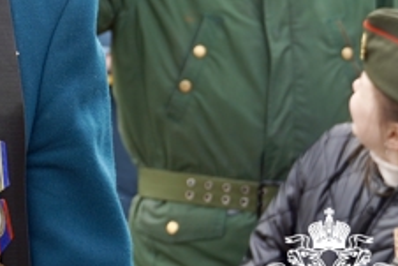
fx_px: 2423
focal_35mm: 219
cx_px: -210
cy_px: -18
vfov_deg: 6.3
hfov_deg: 9.1
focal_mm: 44
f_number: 5
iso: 100
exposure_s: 1/200
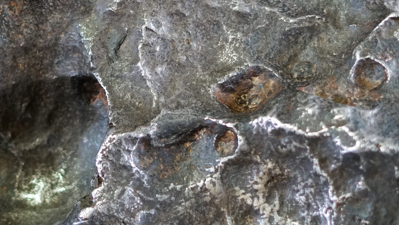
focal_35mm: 140
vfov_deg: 8.7
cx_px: 120
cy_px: 67
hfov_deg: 15.3
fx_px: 1481
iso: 1600
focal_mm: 50
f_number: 2
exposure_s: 1/160
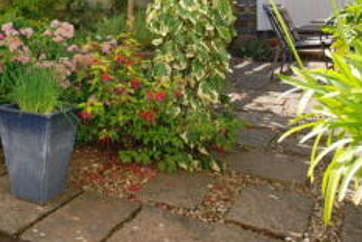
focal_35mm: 42
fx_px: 423
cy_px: 9
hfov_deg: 42.4
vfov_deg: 30.1
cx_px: 33
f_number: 5.6
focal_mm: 10
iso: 100
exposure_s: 1/125
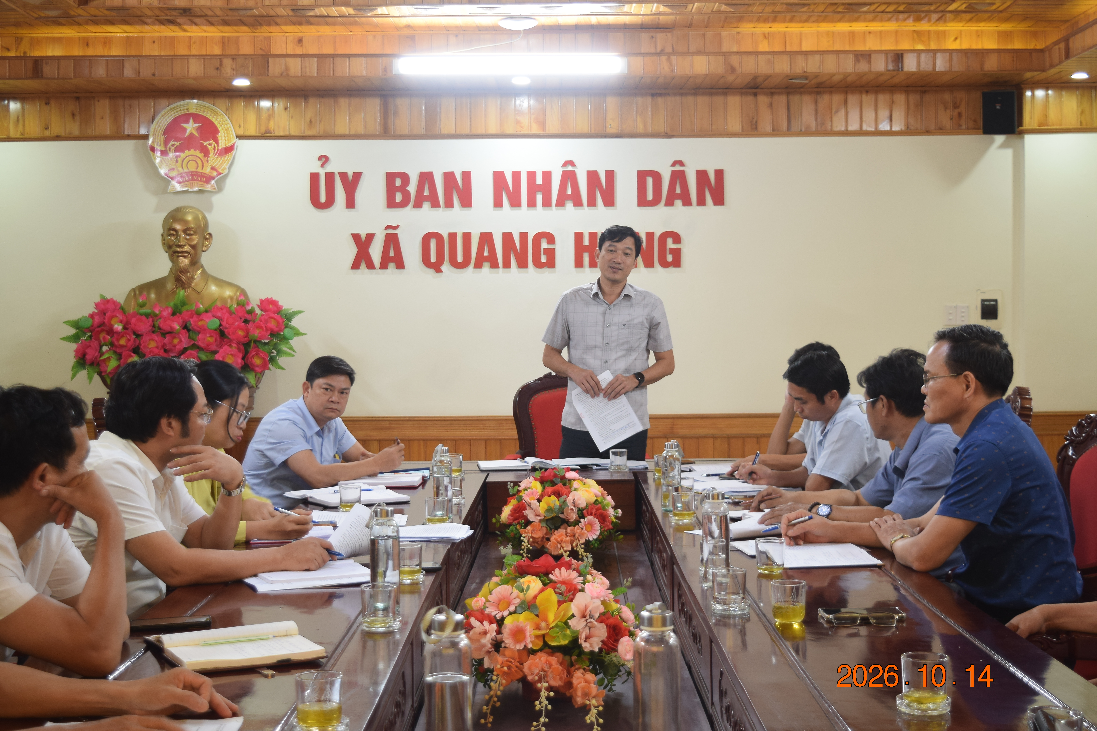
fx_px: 1600
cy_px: 366
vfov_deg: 25.8
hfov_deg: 37.9
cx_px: 548
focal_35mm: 52
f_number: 4.5
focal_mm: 35
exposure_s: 1/30
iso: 500
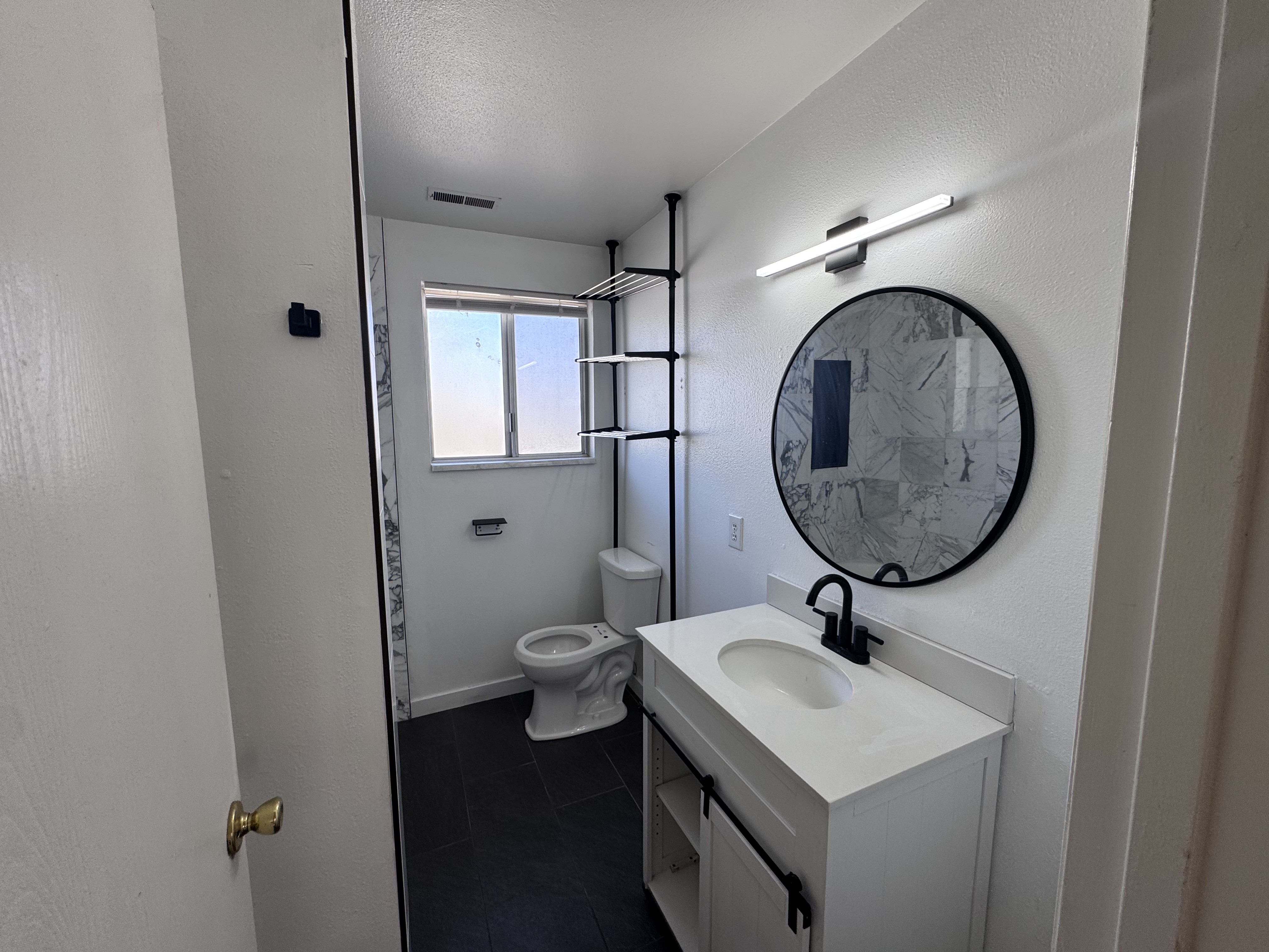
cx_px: 634
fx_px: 513
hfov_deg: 102.1
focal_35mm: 14
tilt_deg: -6.4
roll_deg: +0.0
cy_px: 476
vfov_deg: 85.7
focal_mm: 2.22
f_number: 2.2
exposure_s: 1/99
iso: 50
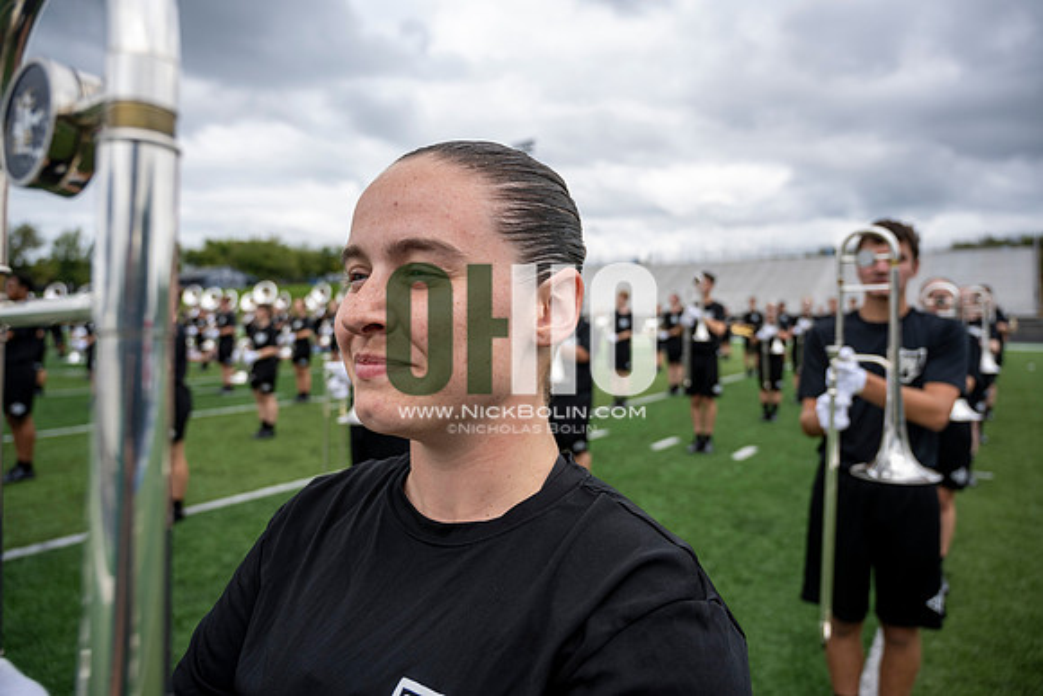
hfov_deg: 73.7
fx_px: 695
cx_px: 522
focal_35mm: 24
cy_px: 348
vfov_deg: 53.2
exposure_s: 1/800
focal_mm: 24
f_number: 4
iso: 250
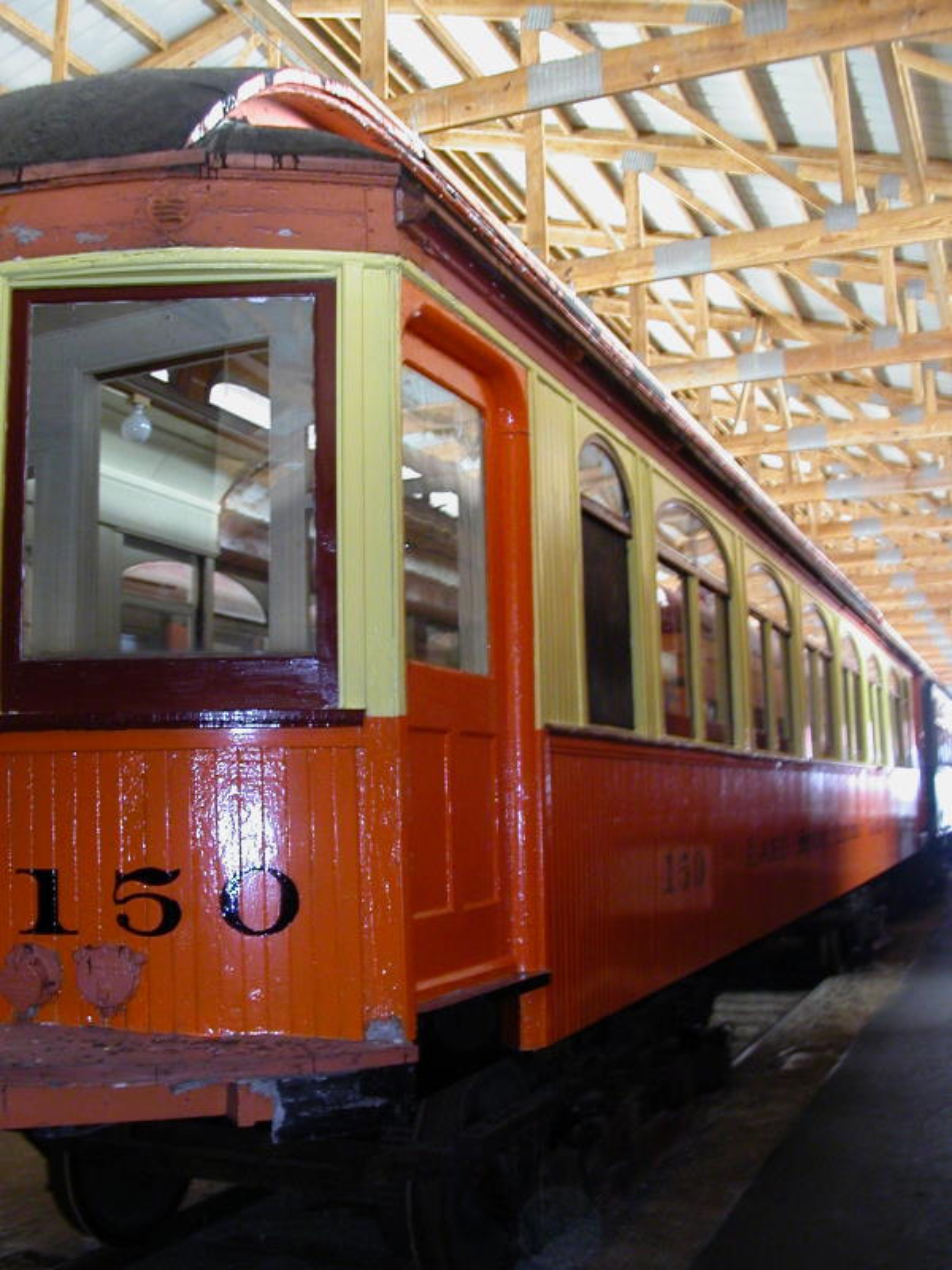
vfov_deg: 50.1
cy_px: 635
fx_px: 1357
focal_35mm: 37
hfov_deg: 38.7
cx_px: 476
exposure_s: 1/2.2
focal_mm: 5.6
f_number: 2.7
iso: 200
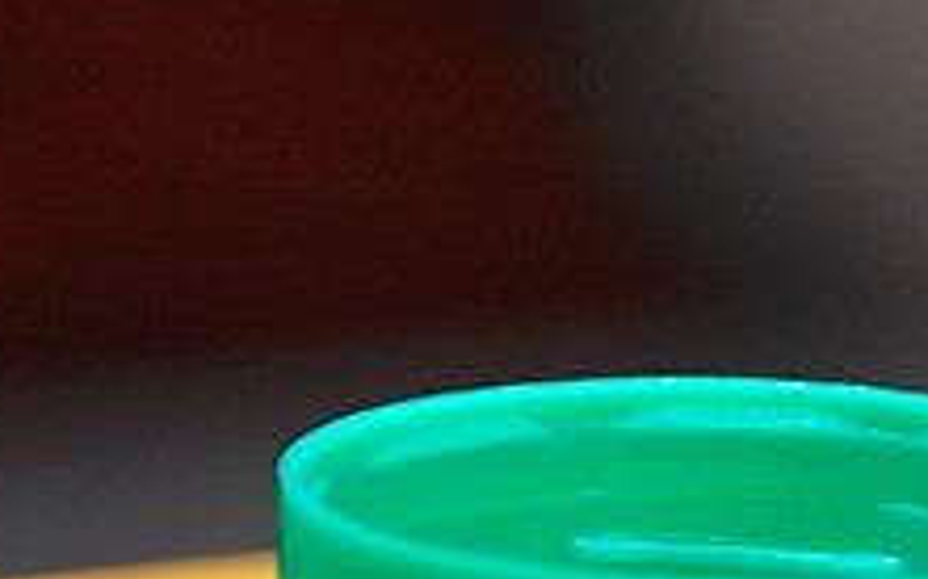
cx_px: 1222
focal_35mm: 466
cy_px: 495
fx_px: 11783
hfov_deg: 4.5
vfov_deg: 2.8
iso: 360
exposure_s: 1/40
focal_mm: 70
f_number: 5.3
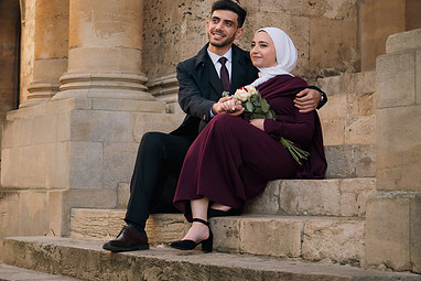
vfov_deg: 15.0
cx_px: 108
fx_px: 1065
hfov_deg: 22.2
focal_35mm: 91
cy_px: 99
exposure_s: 1/640
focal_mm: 40
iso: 200
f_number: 2.8
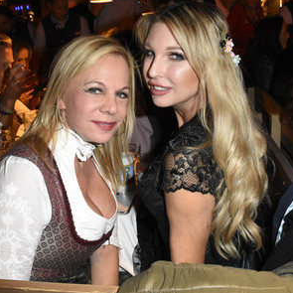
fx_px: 373
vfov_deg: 42.8
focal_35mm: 39
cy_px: 147
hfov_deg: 42.7
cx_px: 126
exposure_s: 1/60
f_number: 6.3
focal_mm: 20
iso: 3200
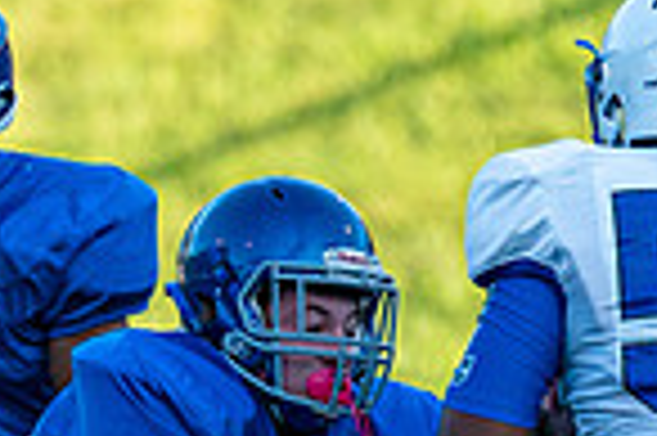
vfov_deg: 0.7
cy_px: 355
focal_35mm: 2029
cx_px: -281
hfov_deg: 1.0
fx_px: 36987
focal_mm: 400
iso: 800
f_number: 5.6
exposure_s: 1/1000
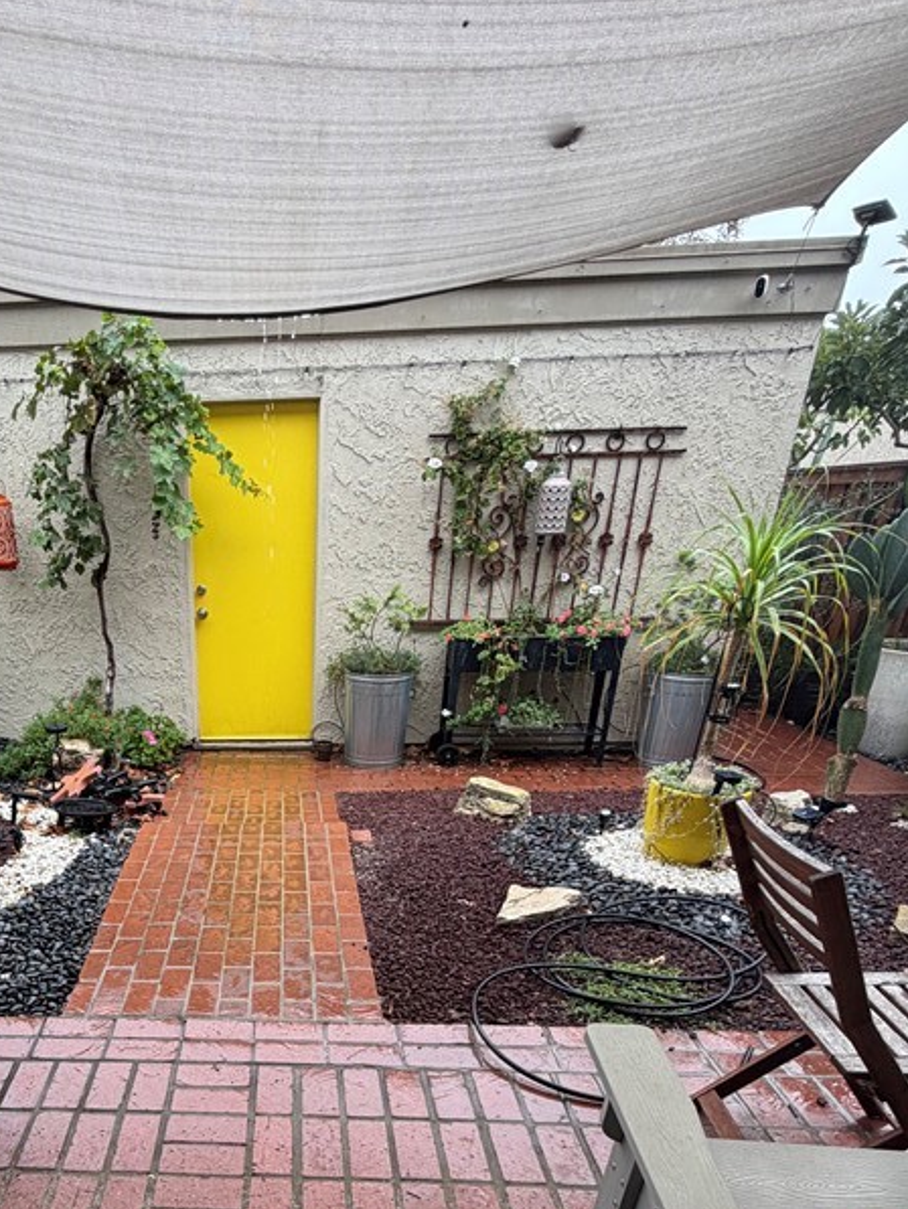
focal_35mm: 24
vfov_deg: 65.9
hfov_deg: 54.3
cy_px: 946
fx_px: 839
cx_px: 231
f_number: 2.2
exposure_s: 1/121
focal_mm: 2.22
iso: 64
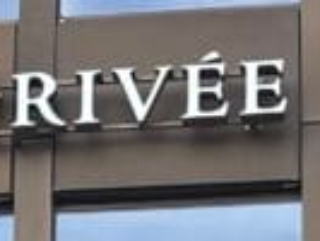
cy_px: 557
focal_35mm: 400
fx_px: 3701
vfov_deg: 3.7
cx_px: -209
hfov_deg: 4.9
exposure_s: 1/811
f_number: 1.6
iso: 32
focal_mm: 5.96
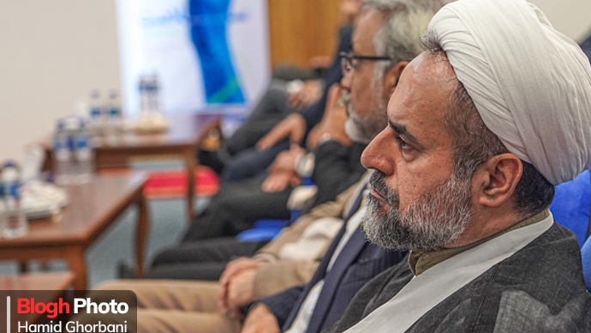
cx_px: 318
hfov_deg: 22.0
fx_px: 1520
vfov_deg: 12.5
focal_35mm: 97
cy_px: 147
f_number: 4
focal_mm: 71
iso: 2500
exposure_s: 1/160
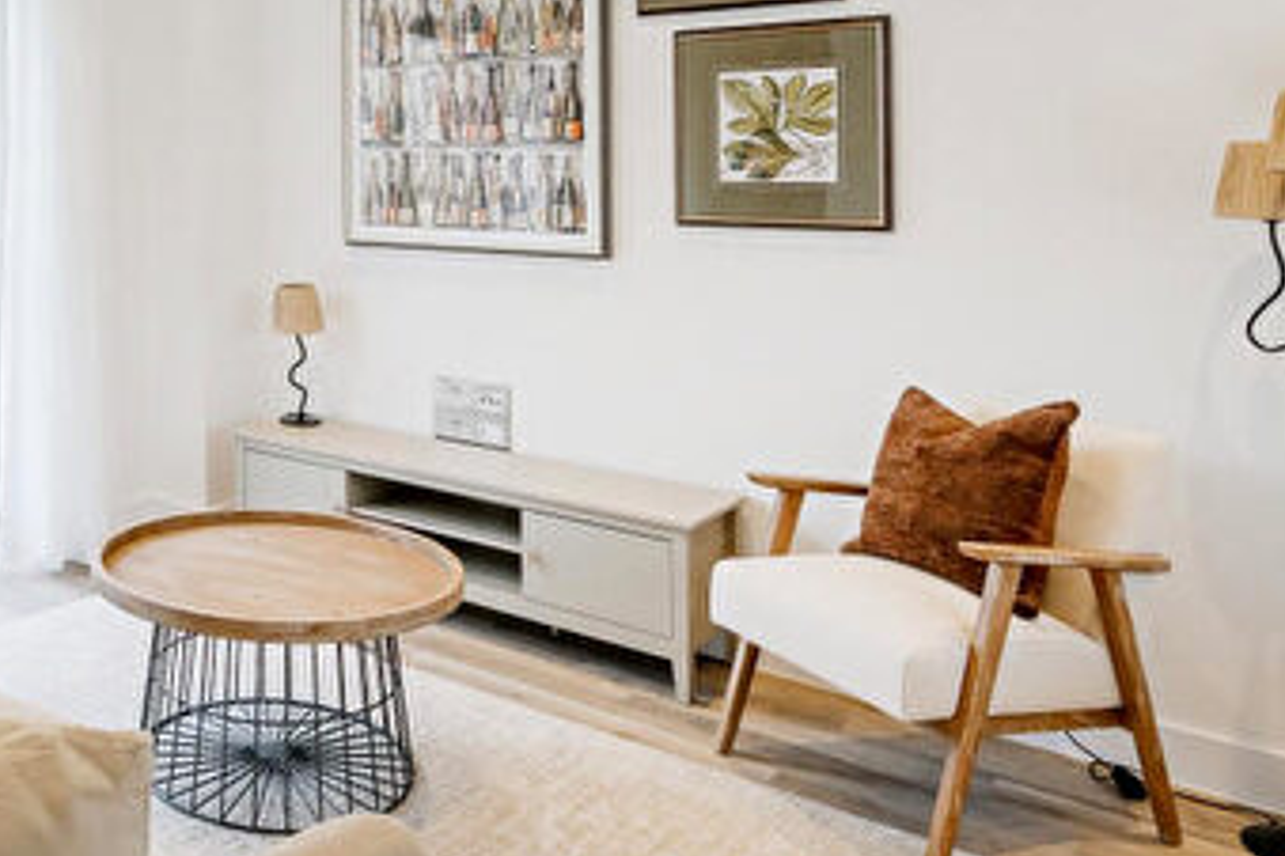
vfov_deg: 41.9
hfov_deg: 53.6
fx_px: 1106
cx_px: 155
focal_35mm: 31
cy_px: 305
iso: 800
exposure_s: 1/30
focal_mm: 10
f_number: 8
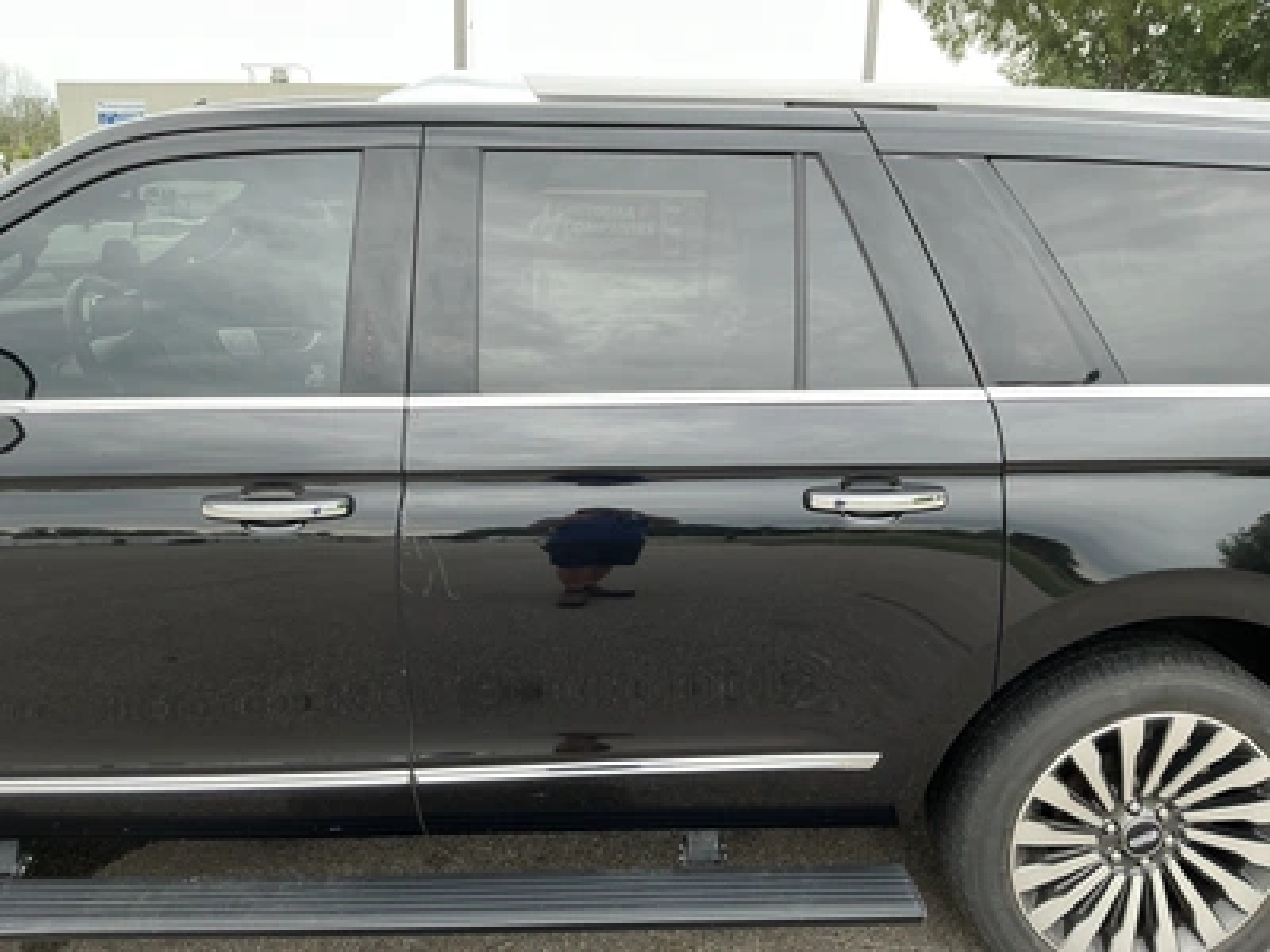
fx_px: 1027
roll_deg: -1.8
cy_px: 476
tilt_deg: -14.2
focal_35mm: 28
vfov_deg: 49.7
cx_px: 635
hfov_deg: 63.4
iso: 25
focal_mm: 3
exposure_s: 1/122
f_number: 1.8
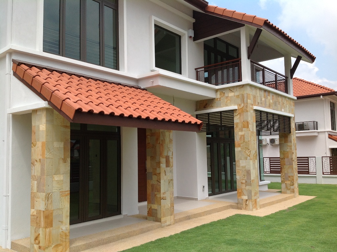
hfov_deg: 52.7
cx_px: 168
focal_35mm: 35
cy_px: 126
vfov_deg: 40.6
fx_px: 340
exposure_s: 1/1314
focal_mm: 4.28
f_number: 2.4
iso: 80
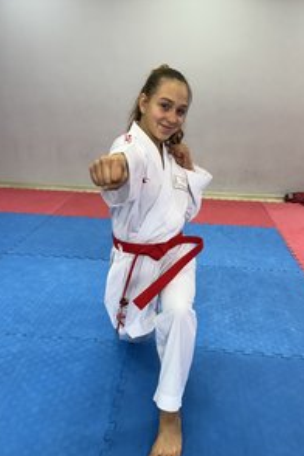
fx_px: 431
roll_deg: -2.2
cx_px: 150
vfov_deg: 55.8
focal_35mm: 34
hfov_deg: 38.9
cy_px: 231
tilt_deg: -16.8
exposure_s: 1/100
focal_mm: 6.76
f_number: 1.78
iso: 160
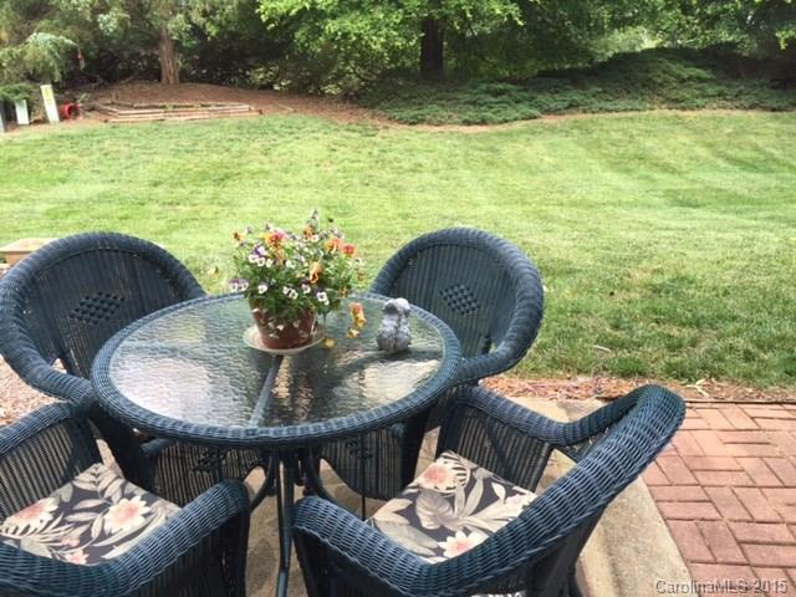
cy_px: 298
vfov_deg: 48.2
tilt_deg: -20.5
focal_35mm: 29
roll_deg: +0.0
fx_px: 667
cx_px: 398
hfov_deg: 61.7
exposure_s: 1/187
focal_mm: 4.15
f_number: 2.2
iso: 32
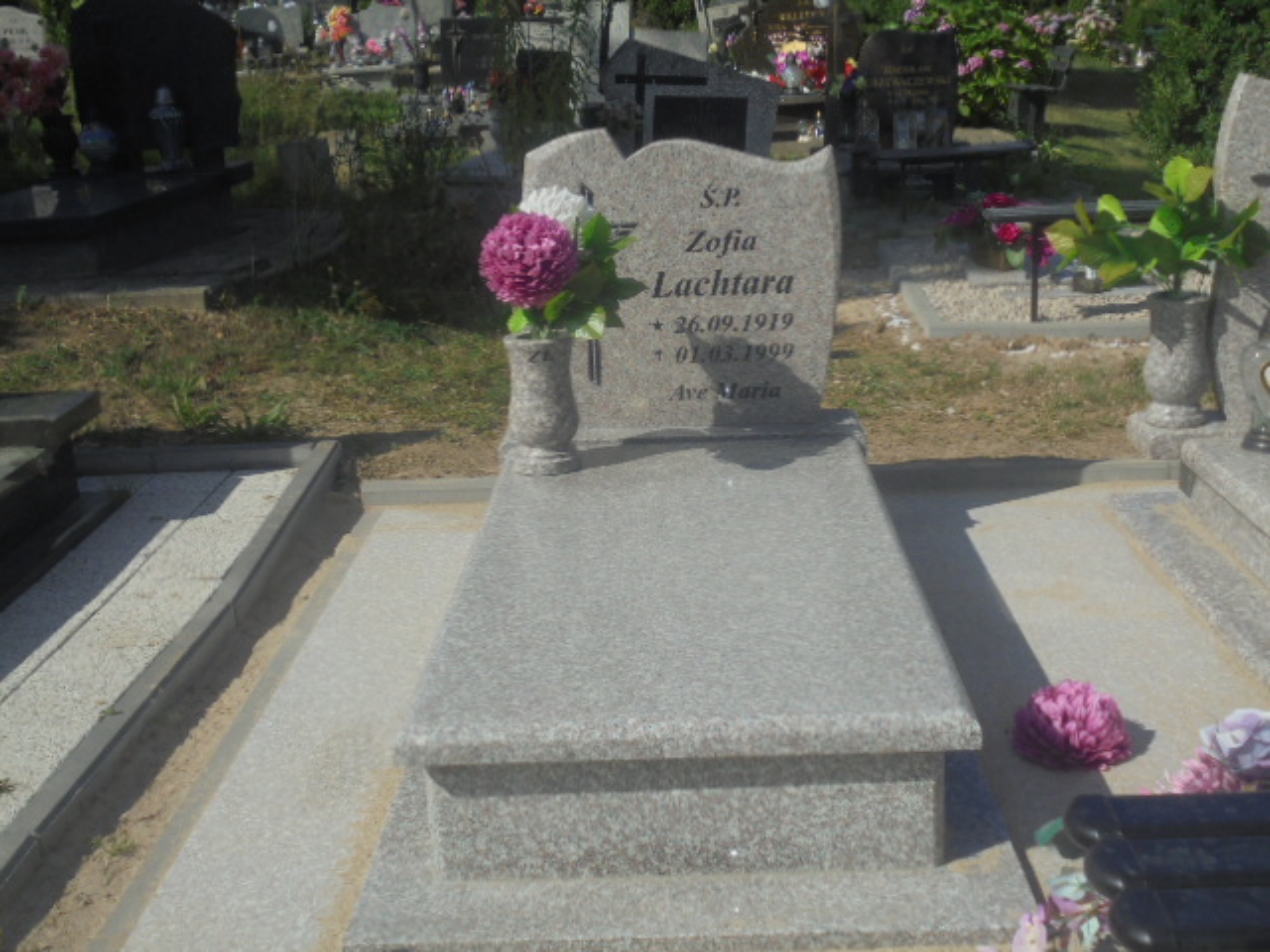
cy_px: 476
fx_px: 1578
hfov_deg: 43.9
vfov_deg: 33.6
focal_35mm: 43
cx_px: 635
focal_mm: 7.8
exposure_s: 1/125
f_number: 14.1
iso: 100
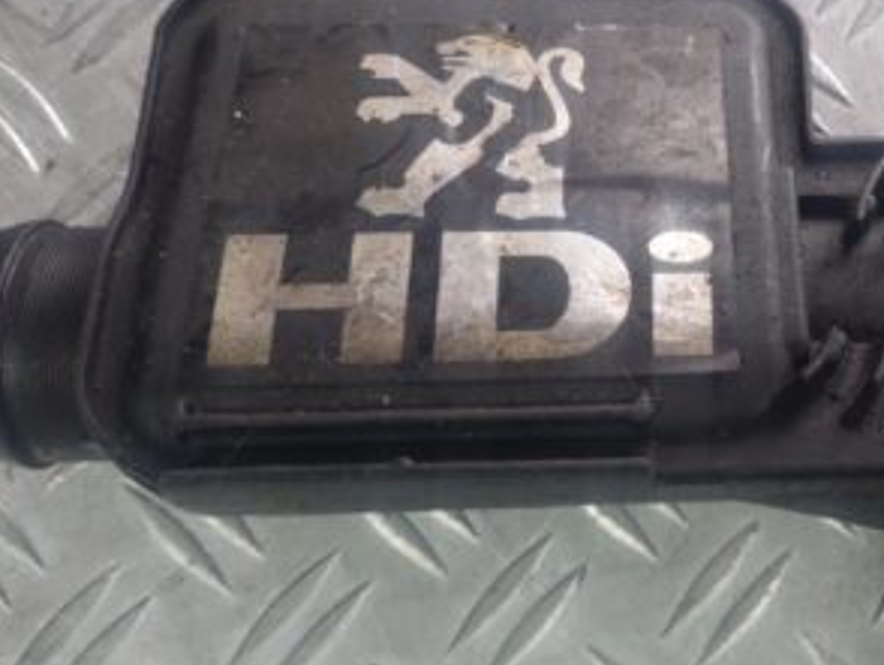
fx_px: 1303
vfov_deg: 28.5
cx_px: 725
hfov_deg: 36.0
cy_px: 247
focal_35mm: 51
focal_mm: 5.23
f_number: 1.8
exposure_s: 1/50
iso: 200
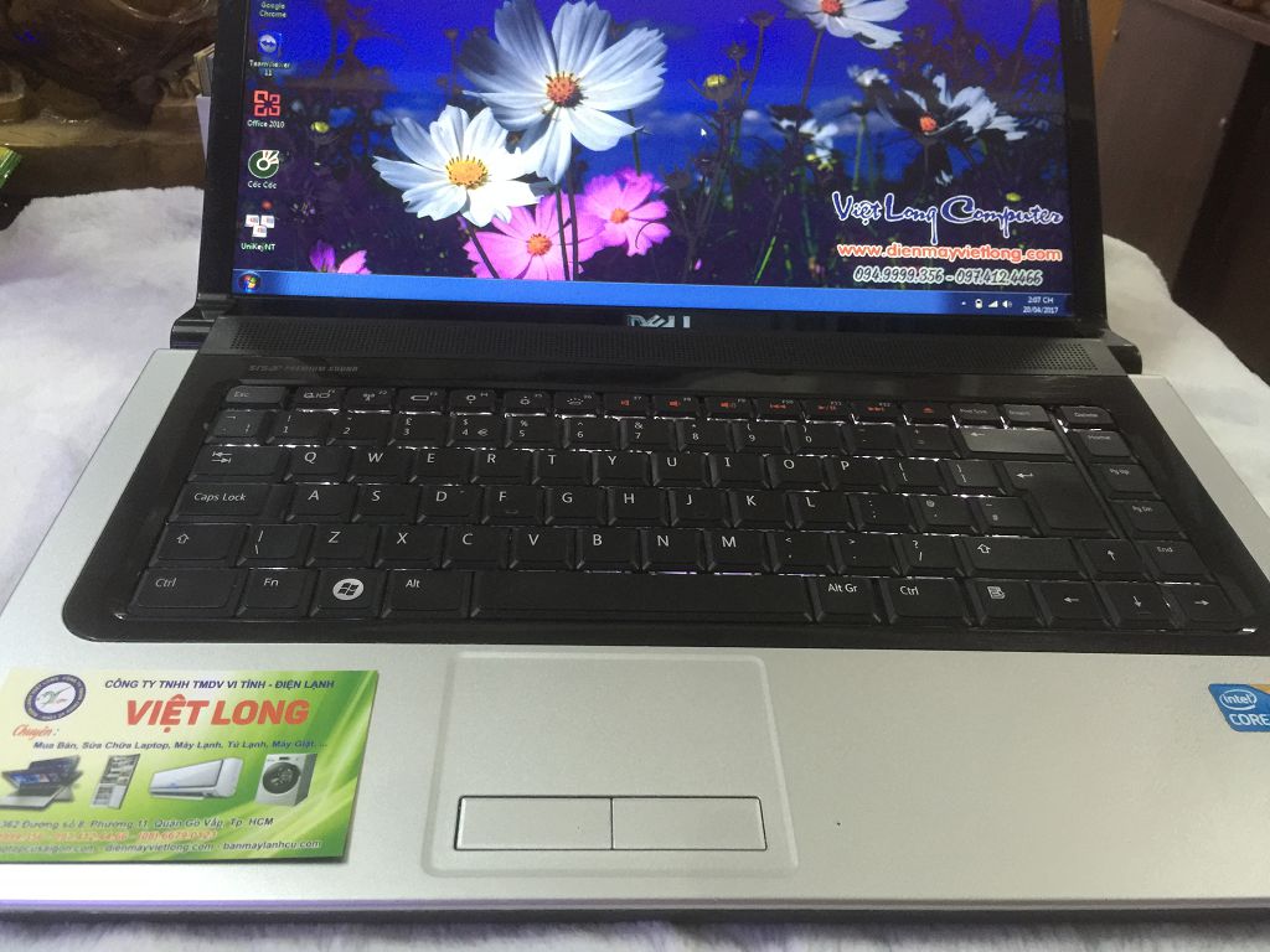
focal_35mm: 29
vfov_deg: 48.2
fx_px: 1064
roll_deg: -5.8
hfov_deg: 61.7
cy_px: 476
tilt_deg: -30.9
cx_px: 635
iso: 125
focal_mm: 4.15
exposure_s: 1/17
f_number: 2.2
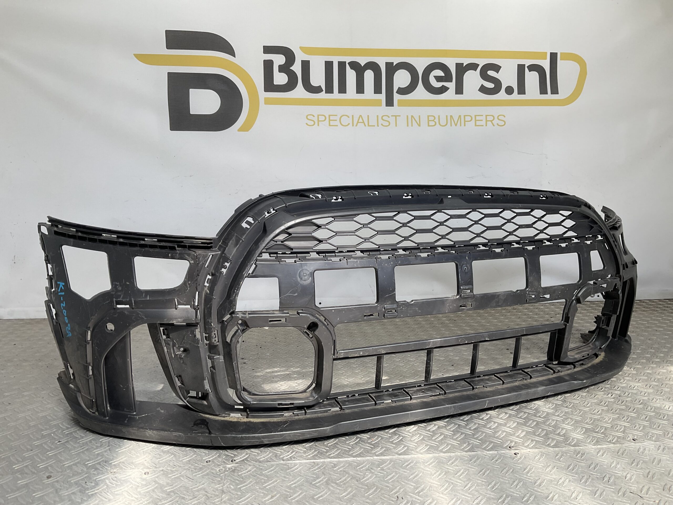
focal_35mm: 29
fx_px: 564
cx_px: 336
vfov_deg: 48.2
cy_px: 252
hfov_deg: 61.7
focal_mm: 3
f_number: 1.8
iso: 16
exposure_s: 1/292
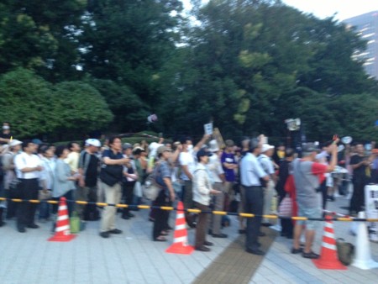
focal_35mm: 33
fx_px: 361
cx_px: 189
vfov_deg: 43.0
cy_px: 142
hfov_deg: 55.3
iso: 320
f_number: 2.4
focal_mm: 4.13
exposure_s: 1/20
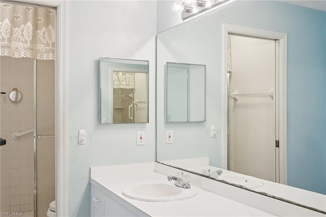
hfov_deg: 54.5
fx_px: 317
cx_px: 163
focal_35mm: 35
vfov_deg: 37.8
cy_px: 108
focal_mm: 35
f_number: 8
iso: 400
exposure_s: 1/13
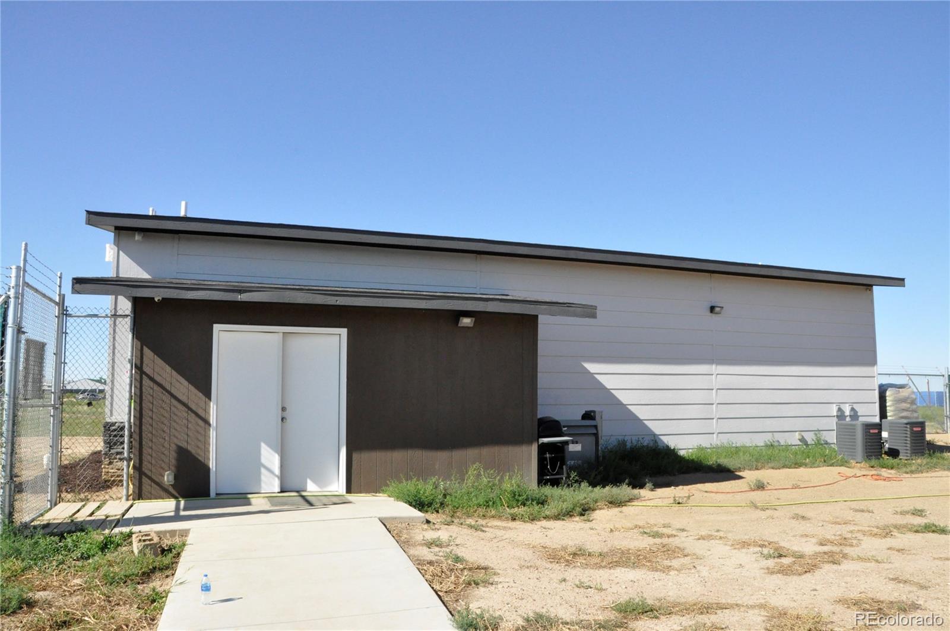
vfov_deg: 47.8
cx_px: 475
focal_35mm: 27
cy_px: 316
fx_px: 711
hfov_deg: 67.5
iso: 2000
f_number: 14
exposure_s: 1/800
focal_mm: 18
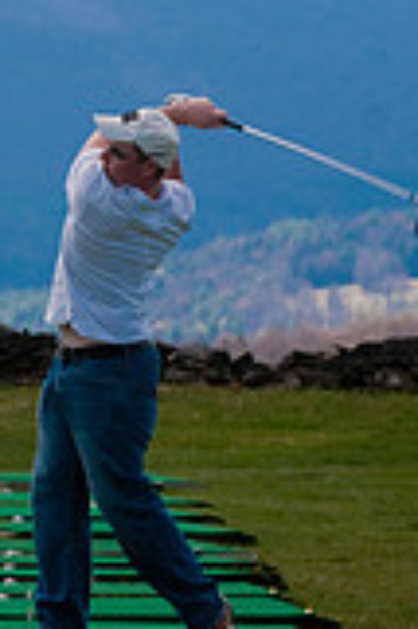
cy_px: -66
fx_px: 8779
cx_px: -61
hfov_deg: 2.7
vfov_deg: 4.1
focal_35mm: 503
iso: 100
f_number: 7.1
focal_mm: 120
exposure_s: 1/400
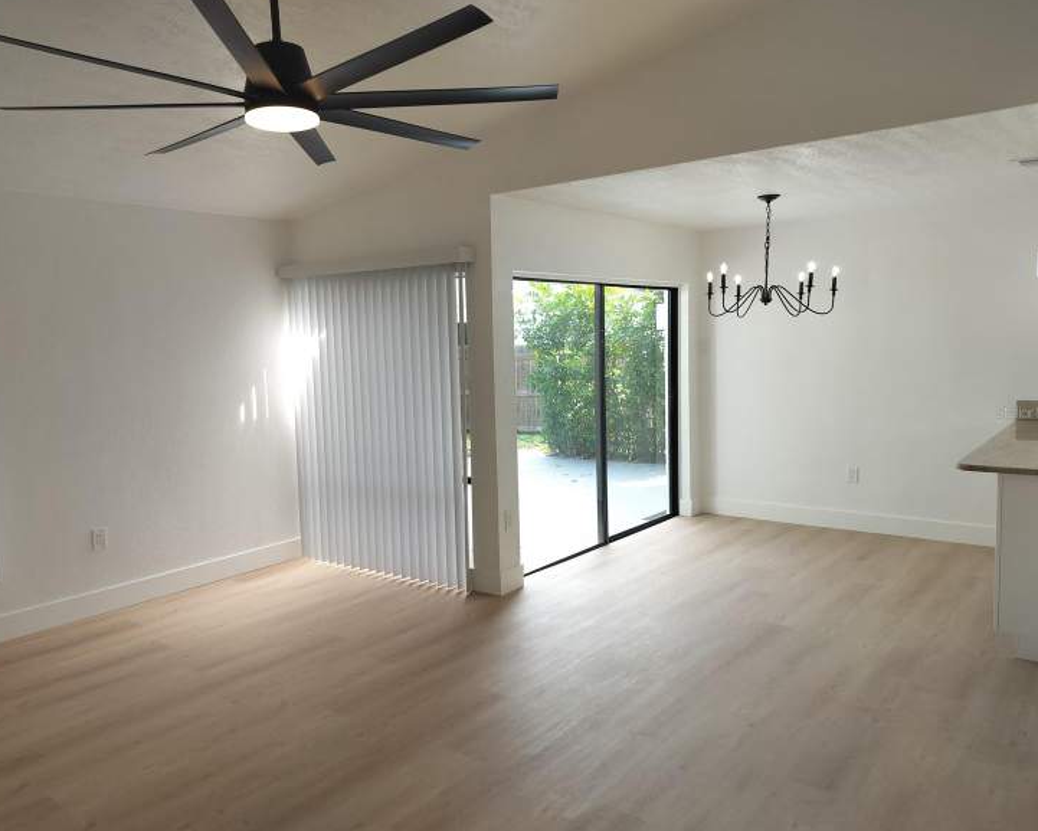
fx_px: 799
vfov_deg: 54.9
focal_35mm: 26
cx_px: 488
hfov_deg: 66.0
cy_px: 412
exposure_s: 1/120
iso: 100
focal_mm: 5.24
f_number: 1.7
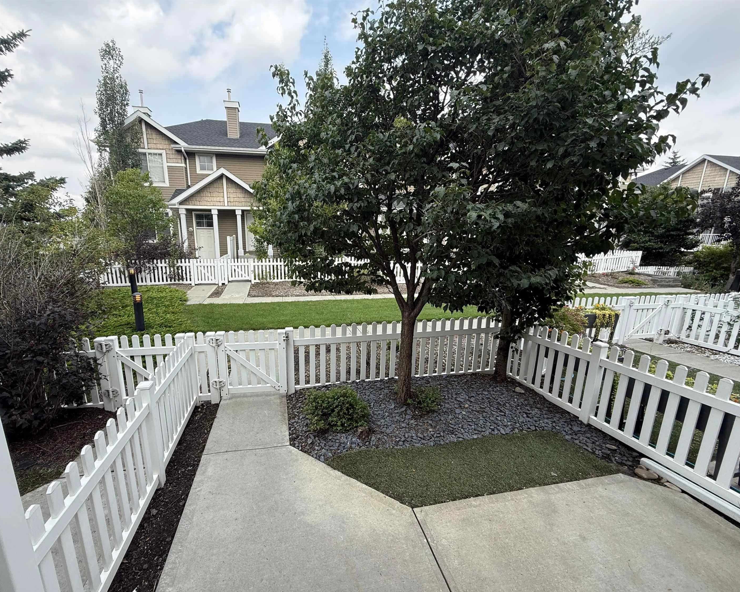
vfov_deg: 84.0
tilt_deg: -12.7
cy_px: 304
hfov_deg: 96.6
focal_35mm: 15
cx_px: 341
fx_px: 329
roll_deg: -0.6
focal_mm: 2.22
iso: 50
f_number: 2.2
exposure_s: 1/490
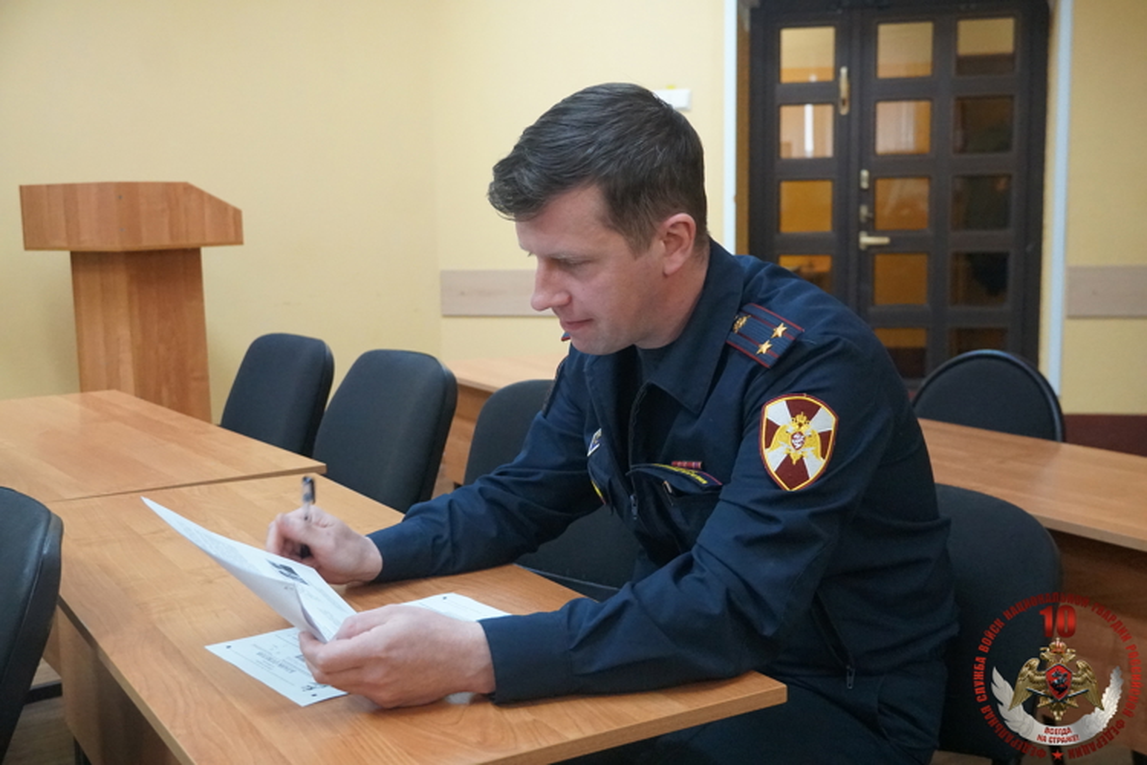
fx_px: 1338
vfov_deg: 31.9
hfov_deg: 46.4
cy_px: 382
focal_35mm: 42
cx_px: 574
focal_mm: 28
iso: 6400
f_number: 4.5
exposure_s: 1/100
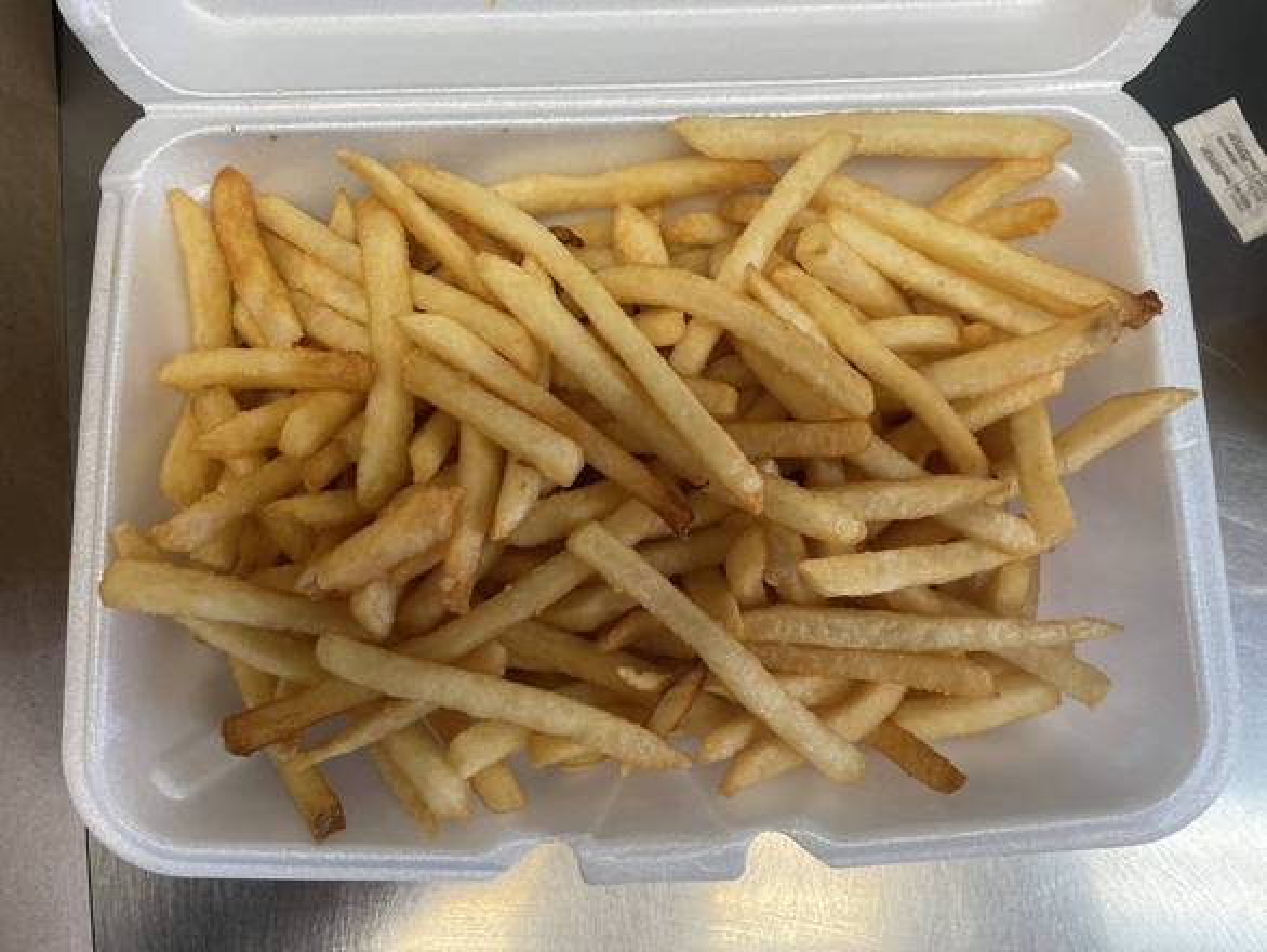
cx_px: 634
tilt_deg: -78.5
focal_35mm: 26
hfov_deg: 67.3
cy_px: 476
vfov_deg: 53.1
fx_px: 952
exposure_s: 1/120
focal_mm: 4.2
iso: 125
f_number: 1.6
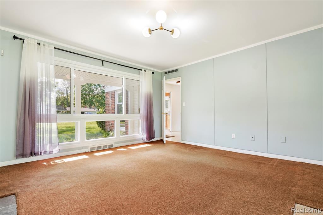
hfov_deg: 94.0
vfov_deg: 71.0
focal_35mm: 17
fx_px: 151
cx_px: 162
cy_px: 108
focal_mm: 11.2
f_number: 8
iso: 100
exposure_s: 1/3
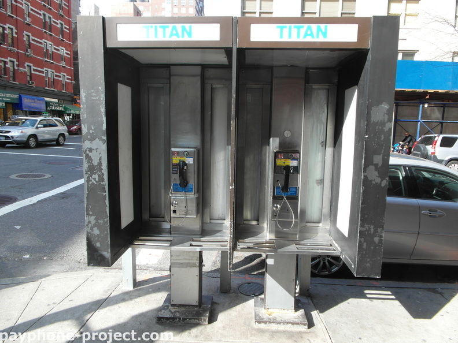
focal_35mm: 23
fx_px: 304
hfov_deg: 73.9
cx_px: 229
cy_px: 172
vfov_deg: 58.9
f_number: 4
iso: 100
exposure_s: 1/180
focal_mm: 4.1
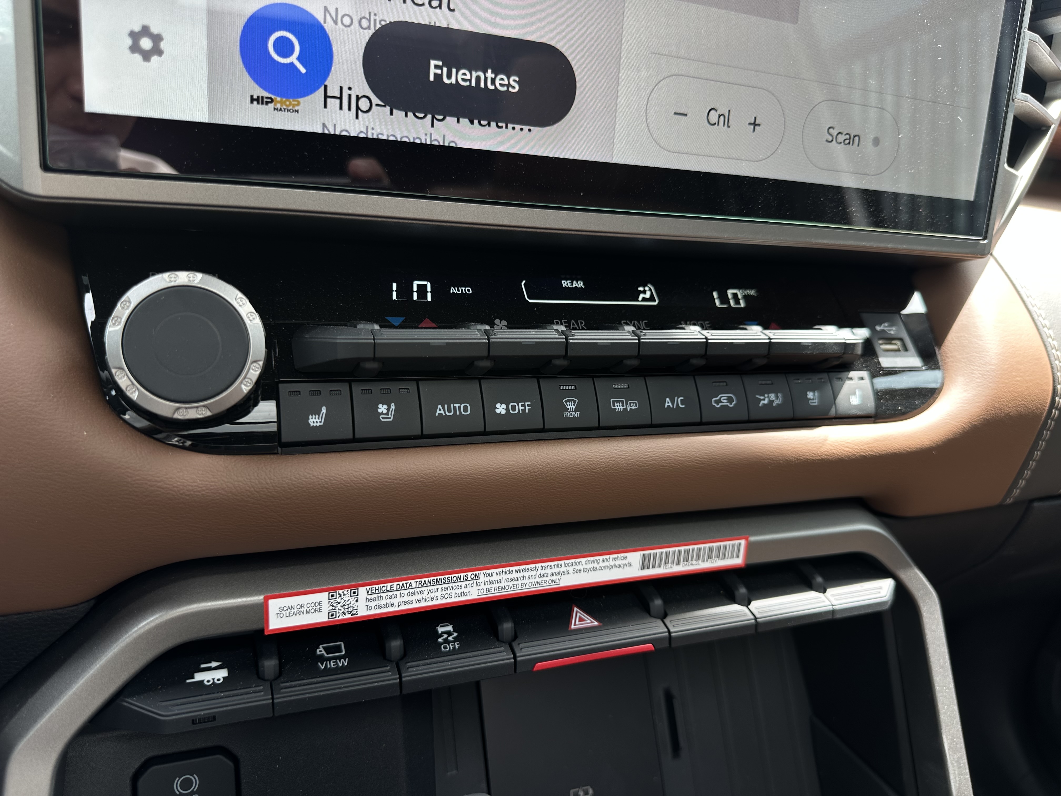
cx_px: 530
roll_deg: -8.9
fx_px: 736
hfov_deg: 71.6
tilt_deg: -20.5
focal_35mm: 24
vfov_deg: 56.8
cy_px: 398
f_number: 1.78
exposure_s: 1/103
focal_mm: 6.86
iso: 50
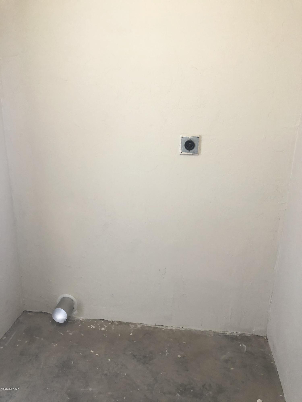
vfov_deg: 63.4
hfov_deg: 49.7
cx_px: 151
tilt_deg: -17.0
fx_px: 326
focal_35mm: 28
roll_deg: -0.9
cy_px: 201
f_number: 1.8
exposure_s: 1/30
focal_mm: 3.99
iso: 40
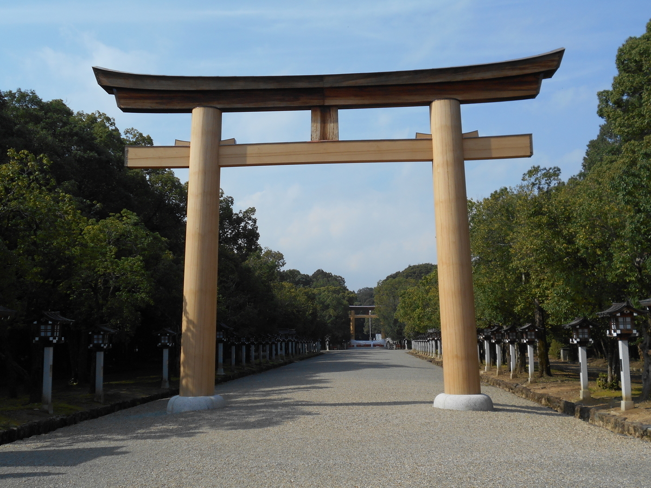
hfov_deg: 47.9
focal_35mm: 39
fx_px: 733
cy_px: 244
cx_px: 326
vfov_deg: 36.8
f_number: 3.9
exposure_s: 1/1000
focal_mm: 6.7
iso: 80
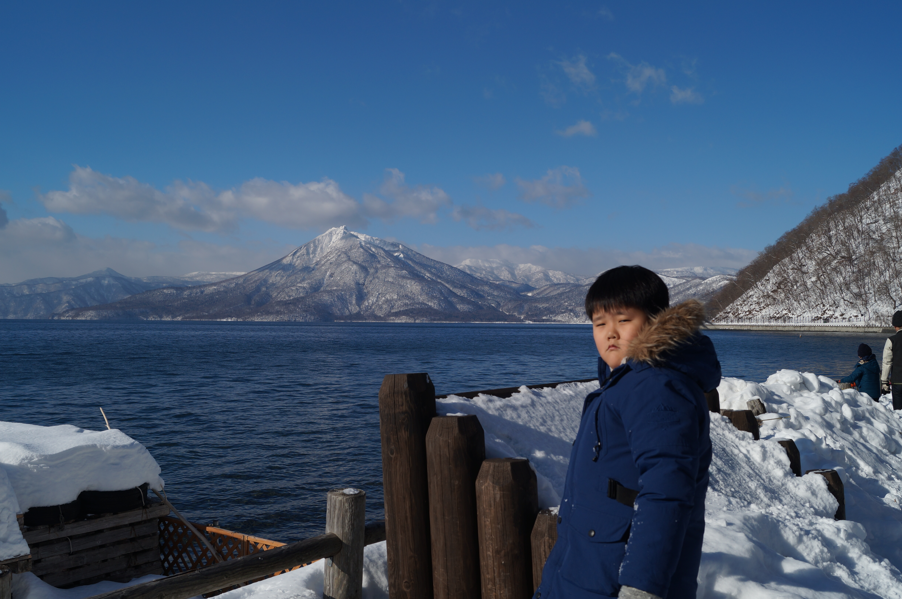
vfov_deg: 39.9
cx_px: 451
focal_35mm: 33
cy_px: 300
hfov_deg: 57.3
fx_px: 826
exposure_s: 1/800
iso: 100
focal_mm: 22
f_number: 8
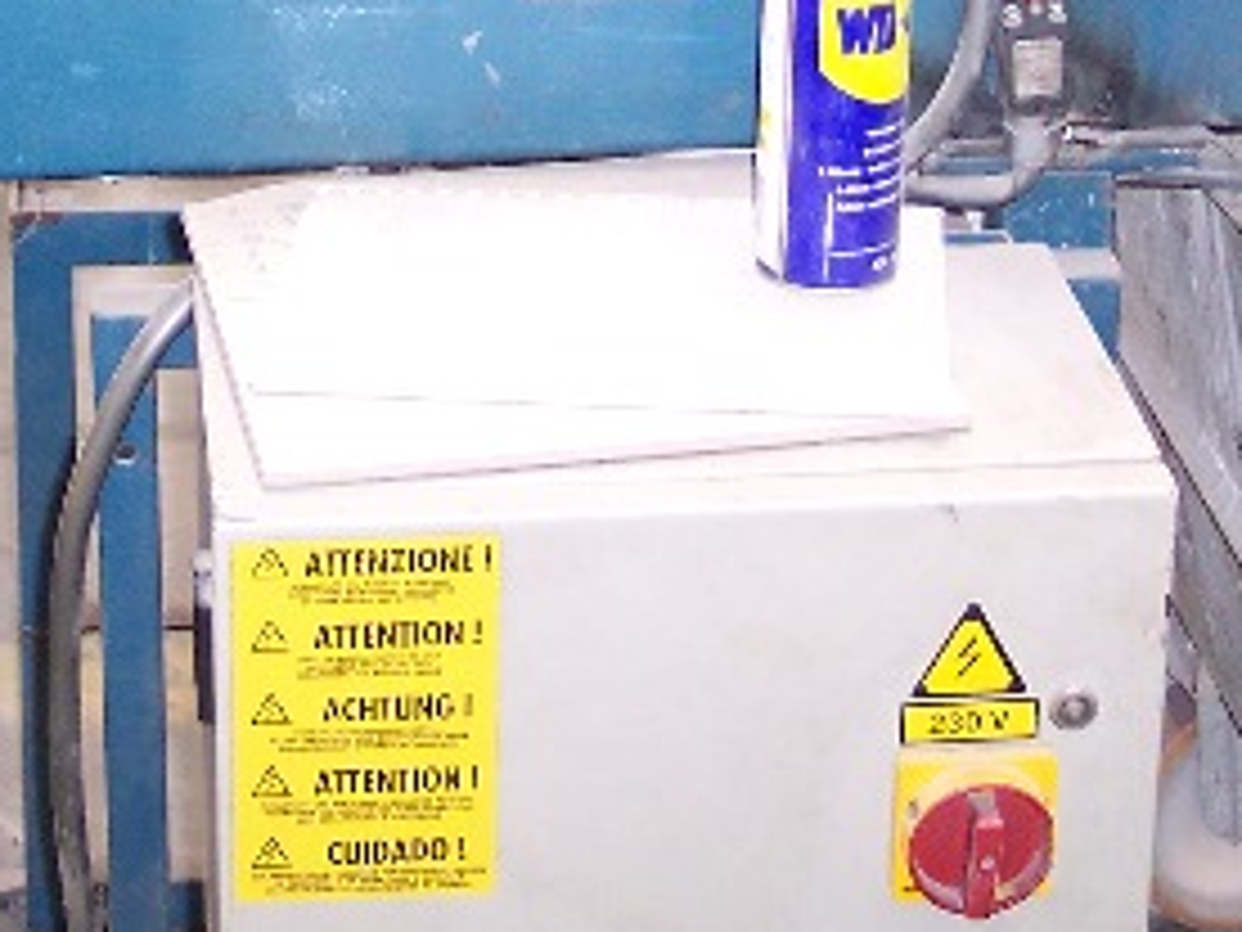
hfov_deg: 17.9
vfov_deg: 13.0
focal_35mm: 110
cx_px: 482
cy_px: -324
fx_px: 3947
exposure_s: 1/30
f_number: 2.8
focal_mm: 8
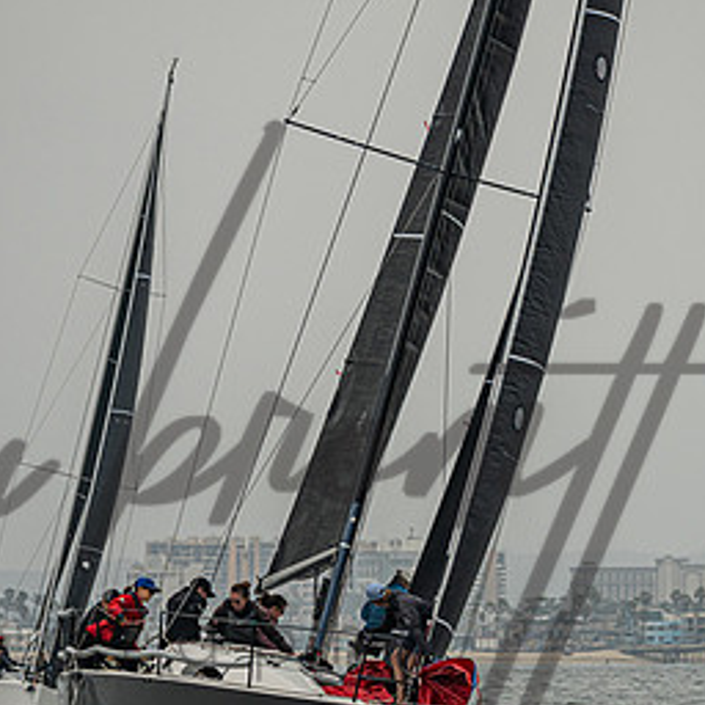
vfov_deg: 4.5
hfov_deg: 4.5
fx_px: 9009
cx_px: 416
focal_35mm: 391
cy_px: 530
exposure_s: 1/4000
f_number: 4.8
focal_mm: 170
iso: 220
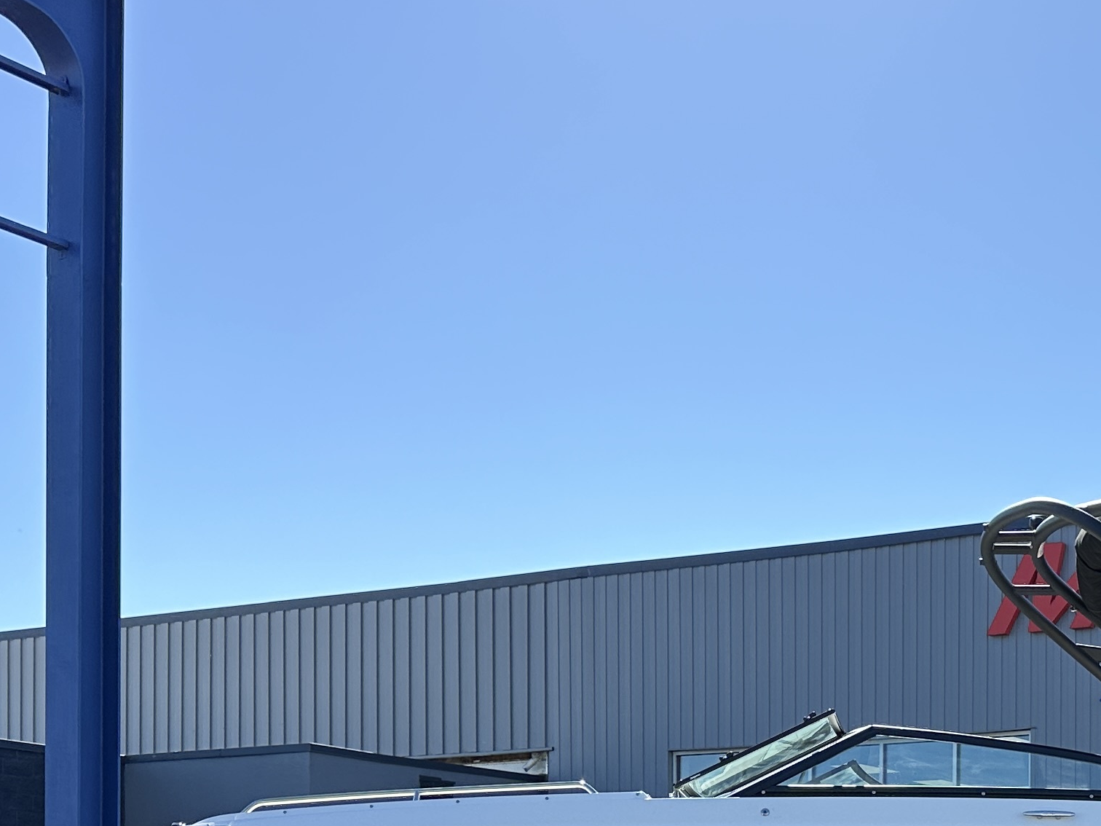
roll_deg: -0.4
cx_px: 1082
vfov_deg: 21.3
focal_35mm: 64
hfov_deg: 28.5
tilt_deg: +0.4
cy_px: 991
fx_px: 2036
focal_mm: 6.86
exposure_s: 1/2591
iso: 80
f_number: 1.78
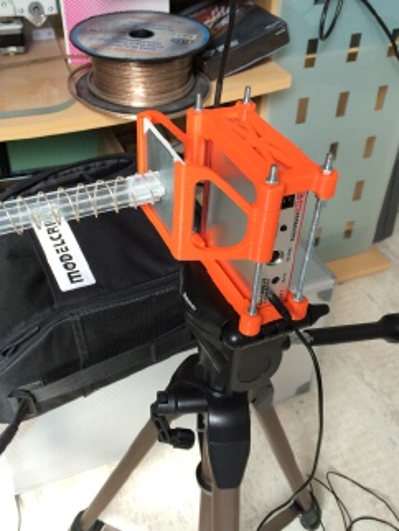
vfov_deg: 51.3
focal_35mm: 36
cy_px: 242
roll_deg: -1.3
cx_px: 191
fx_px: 553
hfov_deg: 39.7
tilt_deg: -35.4
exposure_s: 1/30
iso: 32
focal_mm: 4.15
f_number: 2.2
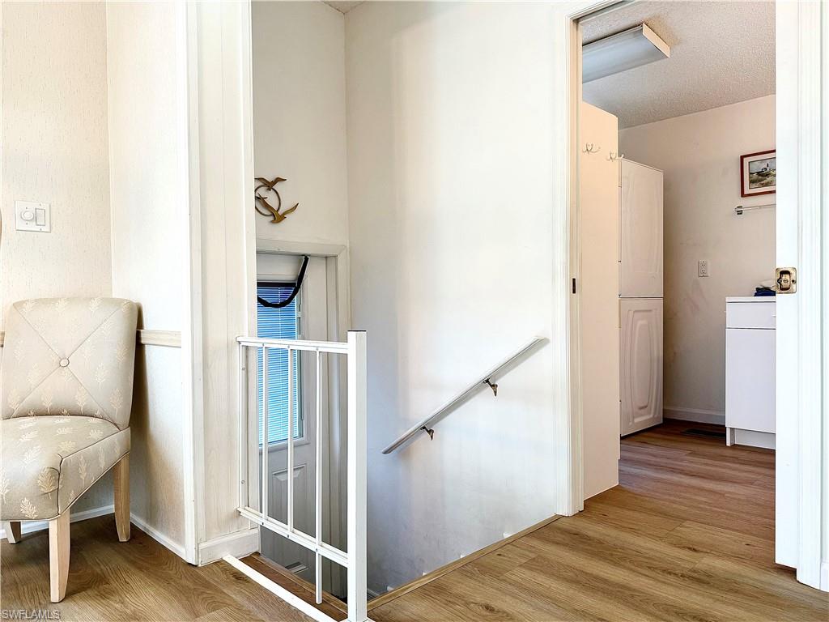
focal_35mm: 24
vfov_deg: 56.8
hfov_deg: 71.6
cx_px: 414
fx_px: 575
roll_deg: +1.4
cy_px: 311
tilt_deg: +0.0
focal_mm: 6.76
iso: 100
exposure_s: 1/120
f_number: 1.78
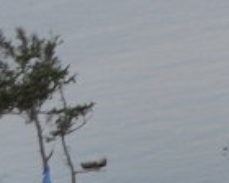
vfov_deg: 5.8
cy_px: 72
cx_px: 818
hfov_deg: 6.3
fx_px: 1803
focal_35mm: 266
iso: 200
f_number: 5.6
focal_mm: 22
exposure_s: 1/125
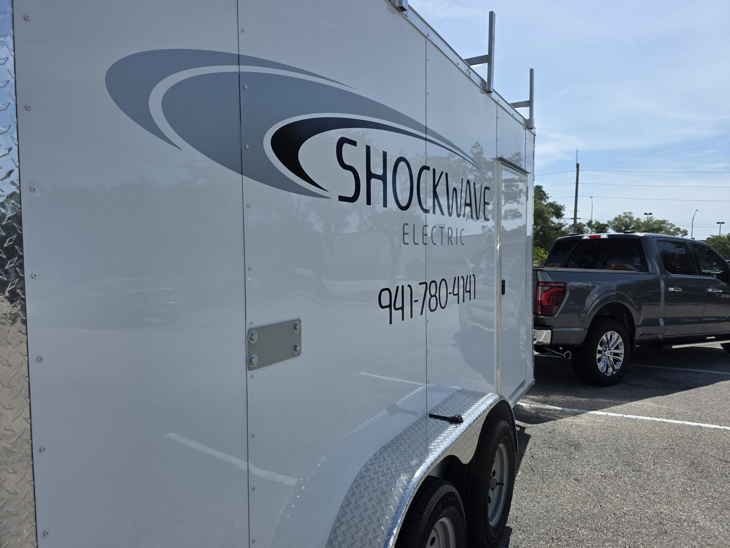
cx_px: 365
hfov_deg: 73.9
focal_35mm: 23
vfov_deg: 58.9
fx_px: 485
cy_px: 274
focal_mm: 6.3
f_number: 1.7
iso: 64
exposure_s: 1/7944
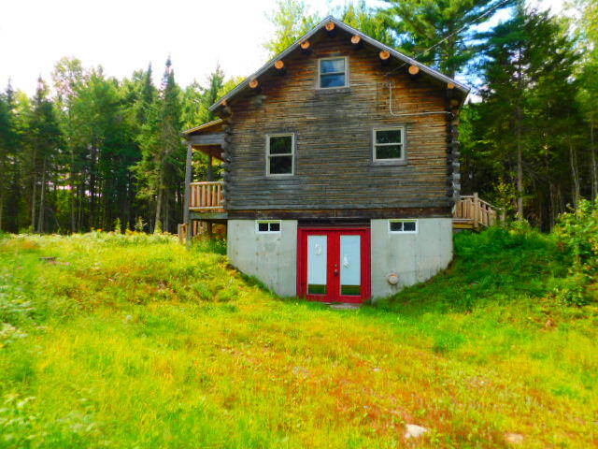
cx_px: 299
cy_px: 224
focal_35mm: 23
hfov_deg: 73.9
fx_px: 397
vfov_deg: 58.9
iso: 125
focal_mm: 4
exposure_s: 1/400
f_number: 3
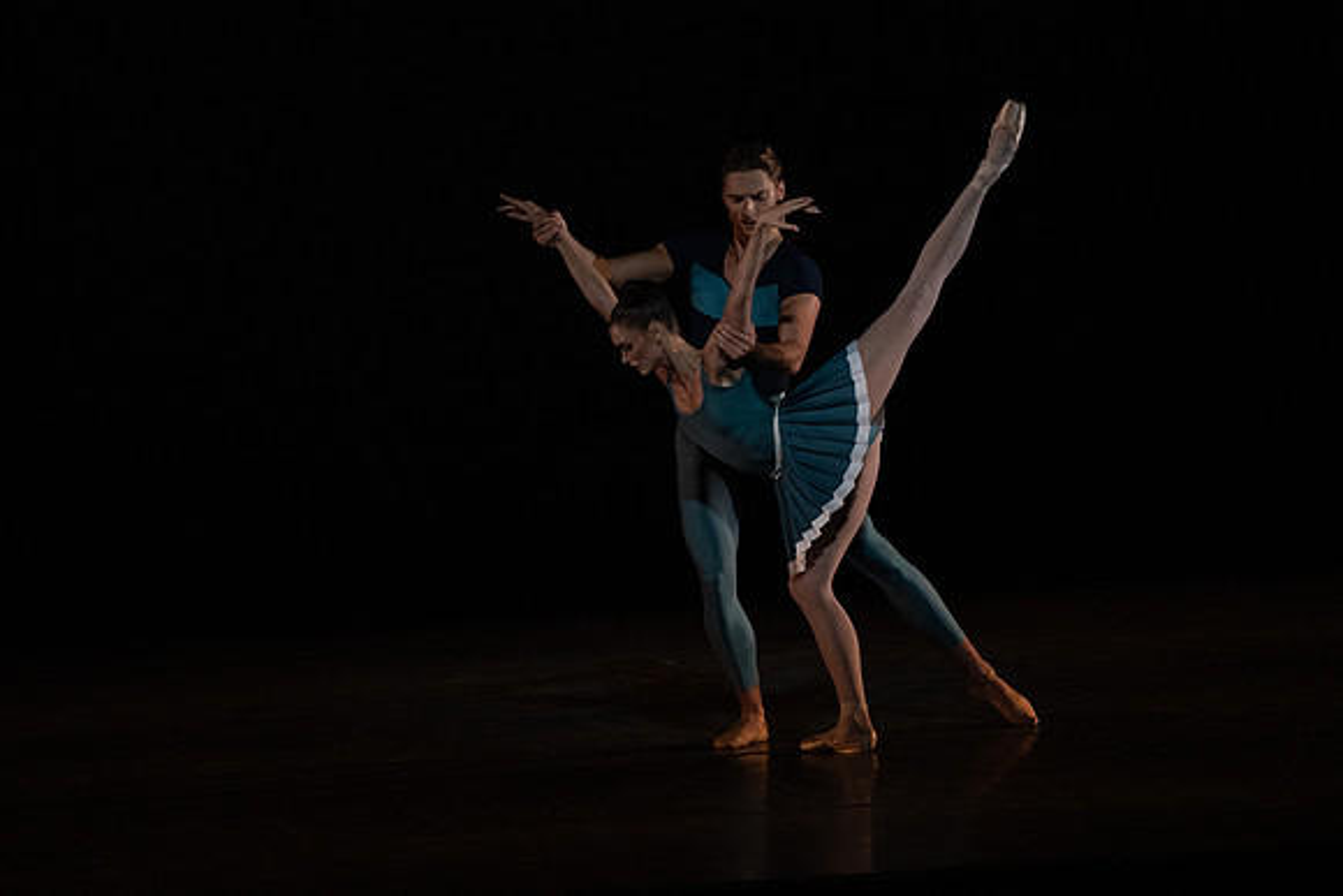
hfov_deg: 5.9
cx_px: 672
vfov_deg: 3.9
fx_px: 13134
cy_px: 448
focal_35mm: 352
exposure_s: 1/320
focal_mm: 352
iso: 8000
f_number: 5.6
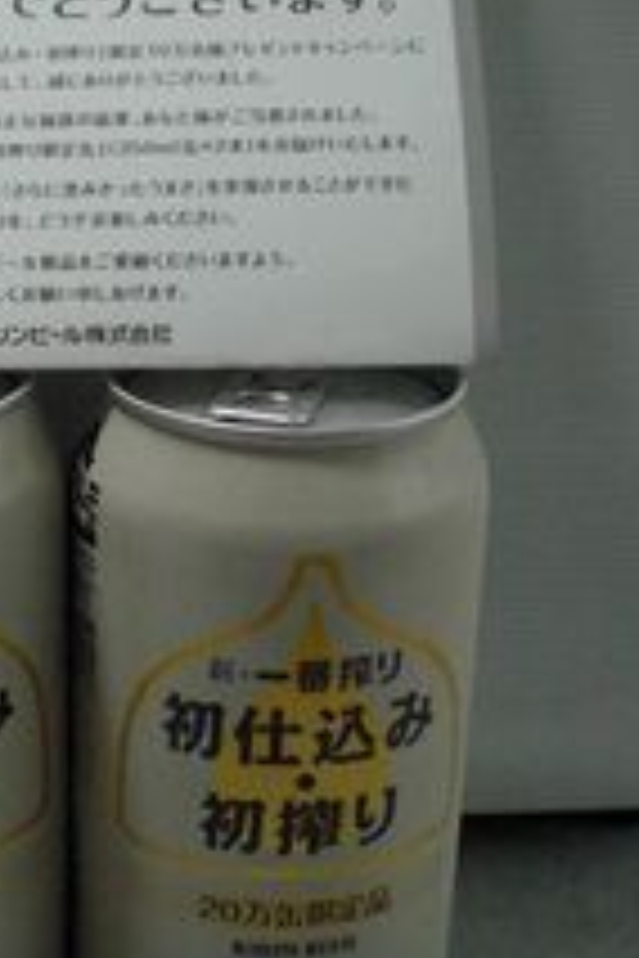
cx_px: 115
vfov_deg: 31.3
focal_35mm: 64
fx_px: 1704
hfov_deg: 21.0
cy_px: 371
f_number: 3.1
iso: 800
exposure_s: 1/80
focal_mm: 6.3
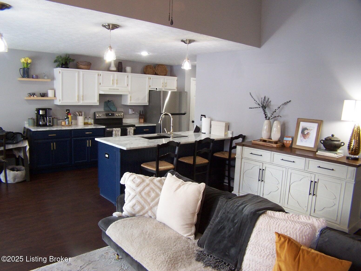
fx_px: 396
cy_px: 136
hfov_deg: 49.0
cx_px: 180
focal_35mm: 38
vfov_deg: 37.7
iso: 140
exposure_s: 1/20
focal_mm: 6.3
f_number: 2.8
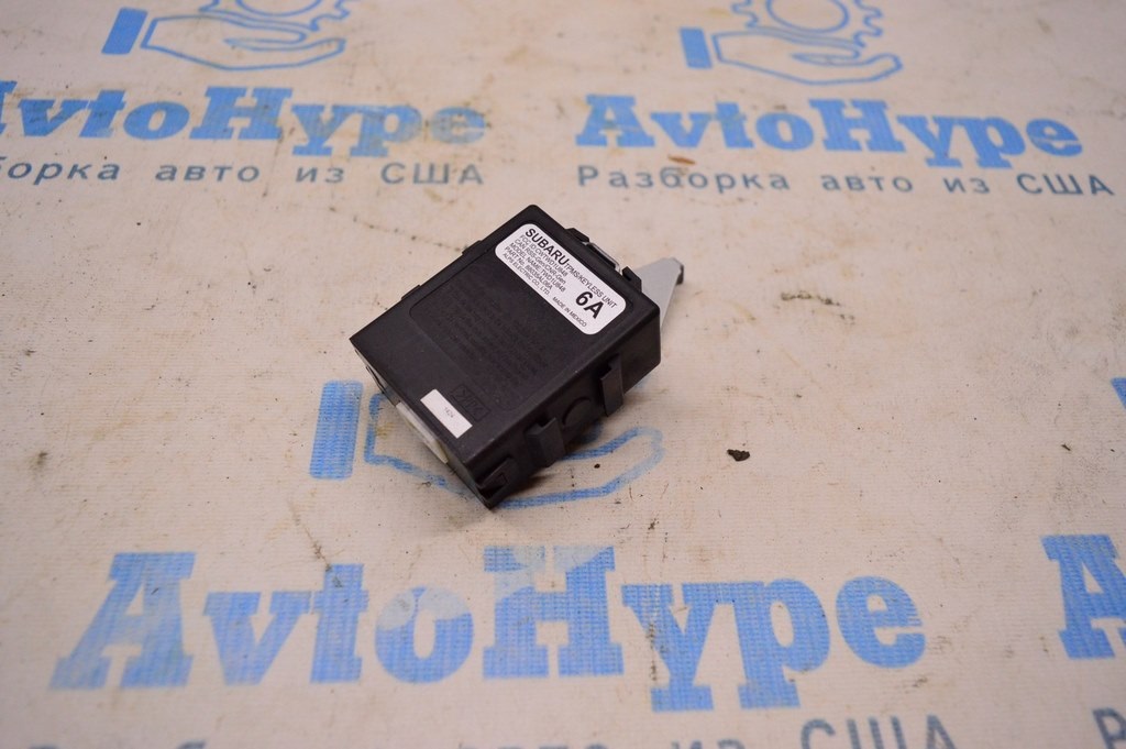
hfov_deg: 67.4
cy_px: 374
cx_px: 563
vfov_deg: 47.9
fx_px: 844
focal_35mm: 27
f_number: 4
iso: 1600
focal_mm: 18
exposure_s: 1/400
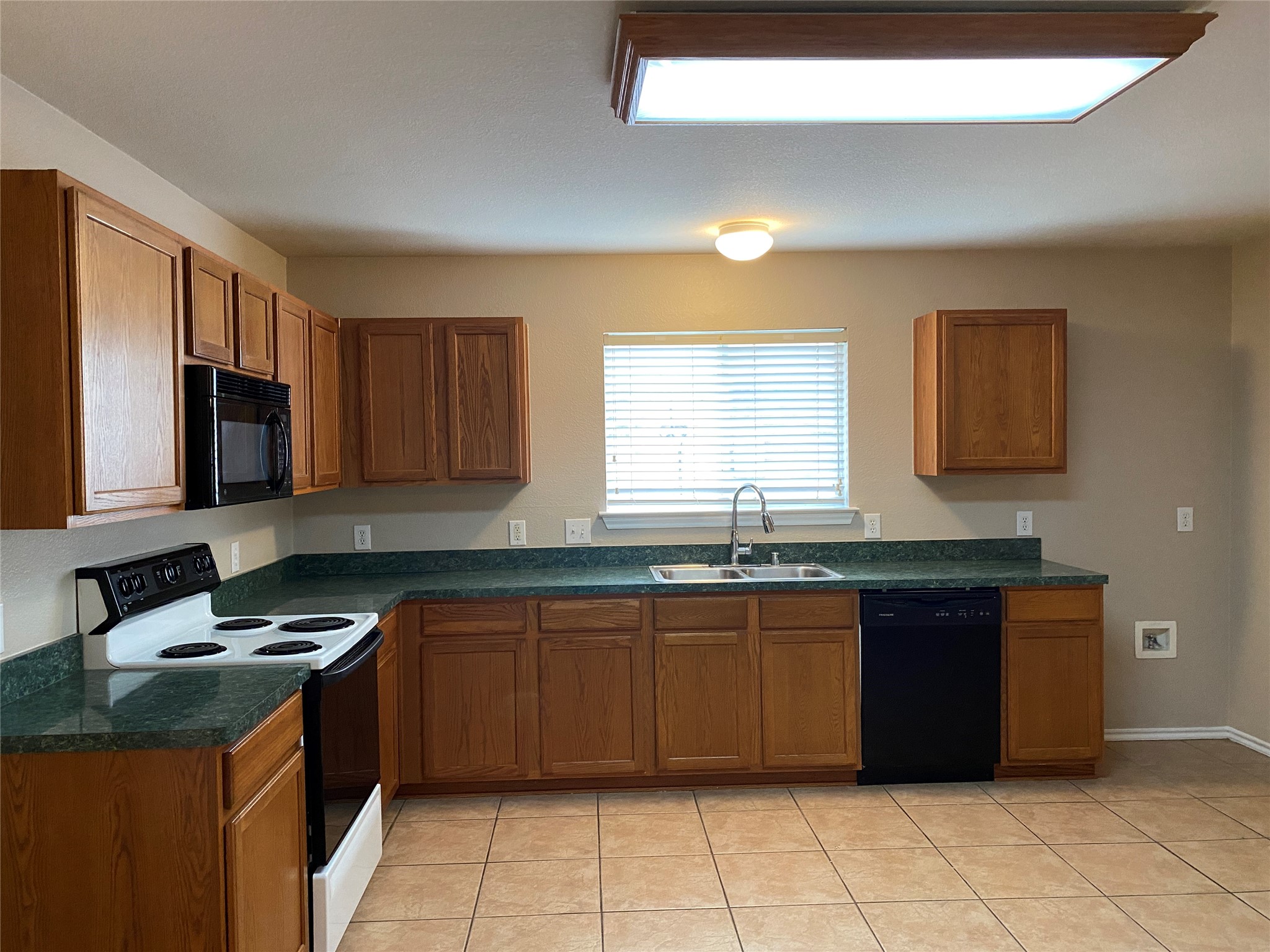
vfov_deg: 53.1
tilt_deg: -1.3
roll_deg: +0.1
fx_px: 954
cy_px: 476
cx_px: 635
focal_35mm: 26
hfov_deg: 67.3
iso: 320
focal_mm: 4.25
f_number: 1.8
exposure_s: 1/60
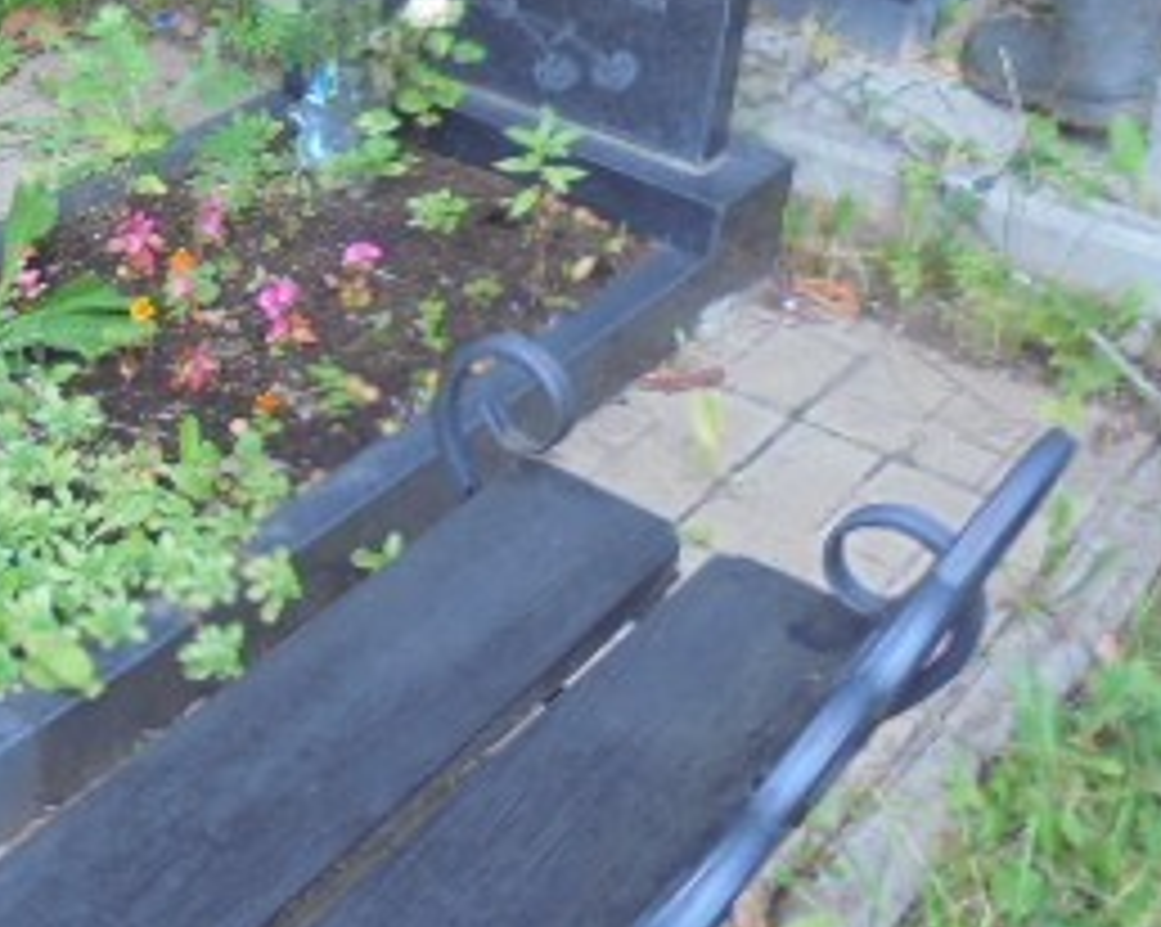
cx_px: -86
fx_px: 2163
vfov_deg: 23.8
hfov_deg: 27.7
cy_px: 180
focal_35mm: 63
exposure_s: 1/50
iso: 100
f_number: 3.5
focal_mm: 4.6
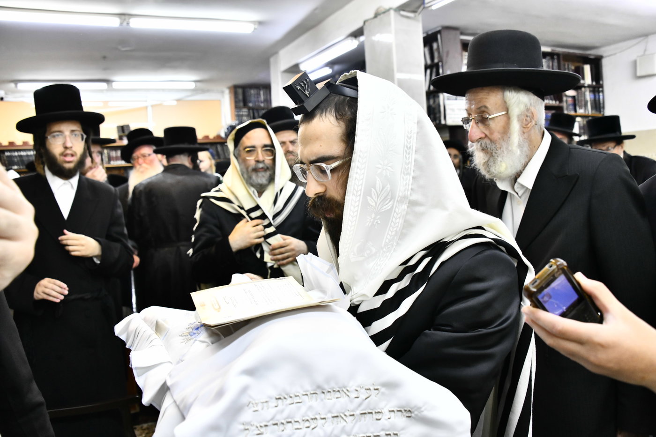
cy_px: 218
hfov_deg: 65.5
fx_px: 510
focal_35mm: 28
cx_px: 328
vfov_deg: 46.4
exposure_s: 1/320
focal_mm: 28
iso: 2500
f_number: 5.6
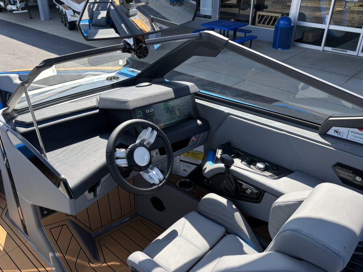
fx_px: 314
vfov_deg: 46.8
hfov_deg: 60.0
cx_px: 173
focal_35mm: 30
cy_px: 133
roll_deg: -1.2
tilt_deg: -27.6
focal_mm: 5.96
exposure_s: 1/903
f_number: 1.6
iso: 50
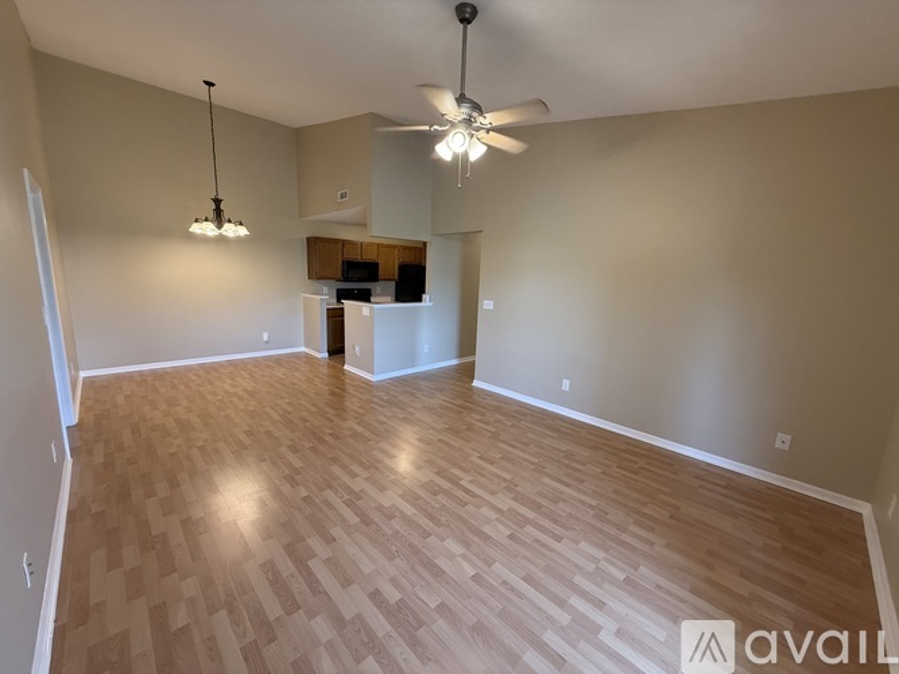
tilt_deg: -9.8
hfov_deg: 102.1
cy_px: 337
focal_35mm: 14
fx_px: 364
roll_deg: -2.2
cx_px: 450
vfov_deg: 85.7
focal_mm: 2.22
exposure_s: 1/120
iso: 320
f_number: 2.2
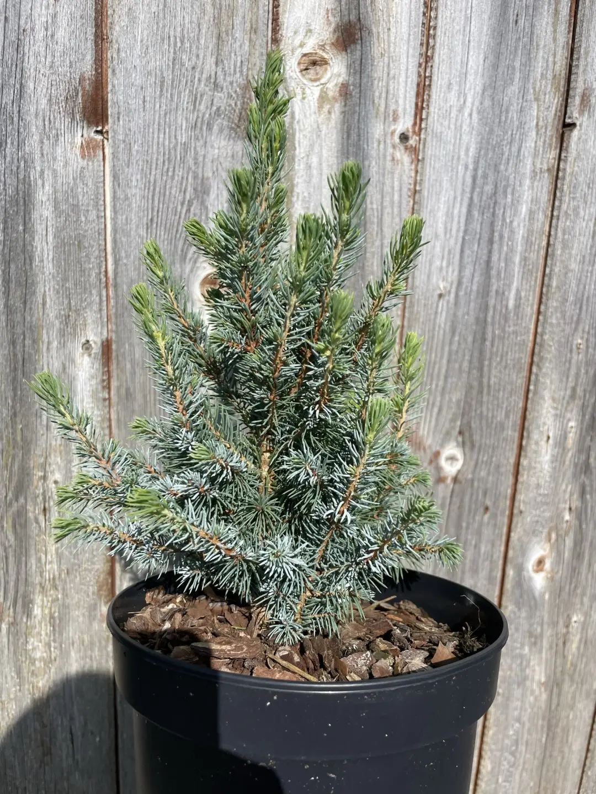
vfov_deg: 67.3
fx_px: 597
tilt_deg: -12.8
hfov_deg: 53.1
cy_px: 397
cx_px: 298
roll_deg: -2.6
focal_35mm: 26
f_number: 1.6
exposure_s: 1/3731
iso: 32
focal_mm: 4.2
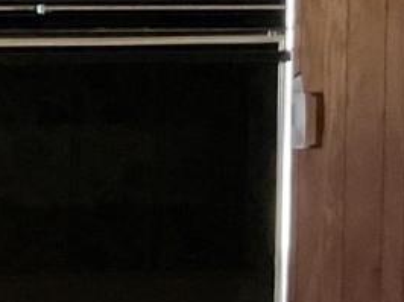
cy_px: 246
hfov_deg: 11.7
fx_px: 1831
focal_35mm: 157
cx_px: -320
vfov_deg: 9.4
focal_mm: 3
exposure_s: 1/24
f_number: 1.8
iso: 500
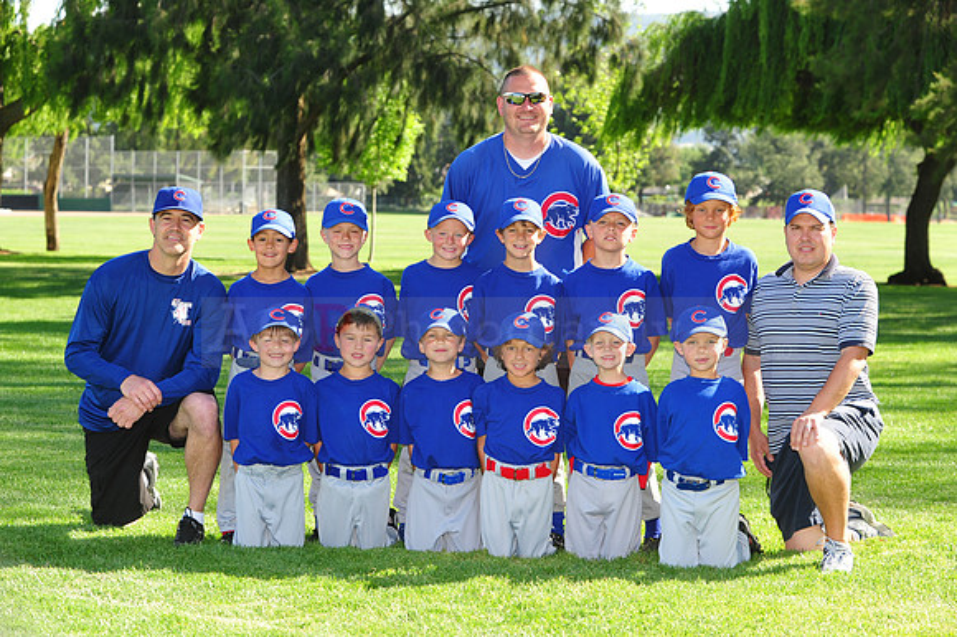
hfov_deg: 22.2
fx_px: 2444
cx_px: 478
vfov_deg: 14.8
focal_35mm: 92
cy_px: 318
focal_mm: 92
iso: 200
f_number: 7.1
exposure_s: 1/160
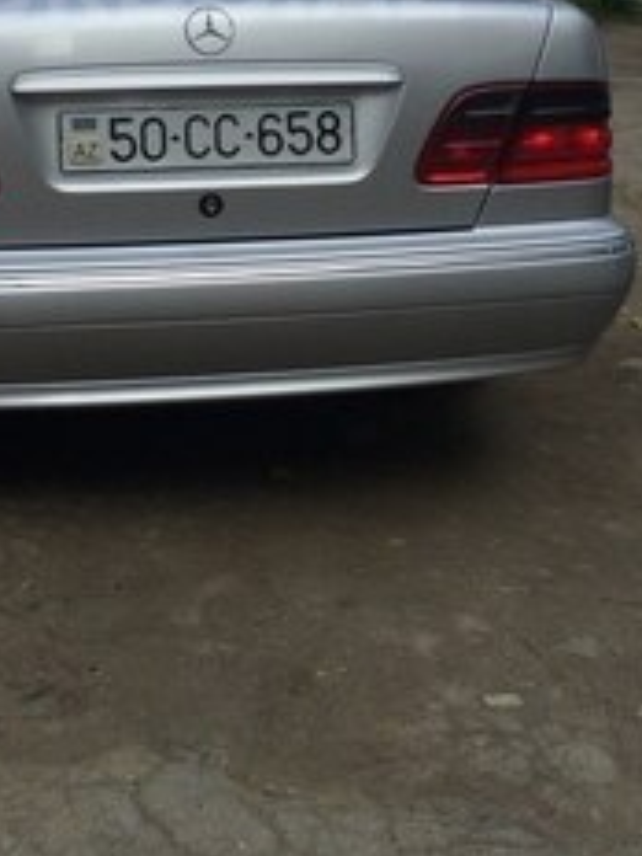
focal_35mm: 62
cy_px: -22
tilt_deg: -5.1
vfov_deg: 29.0
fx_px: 1533
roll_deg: +2.6
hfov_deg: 23.5
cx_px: 177
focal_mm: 4.15
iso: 32
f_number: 2.2
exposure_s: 1/933
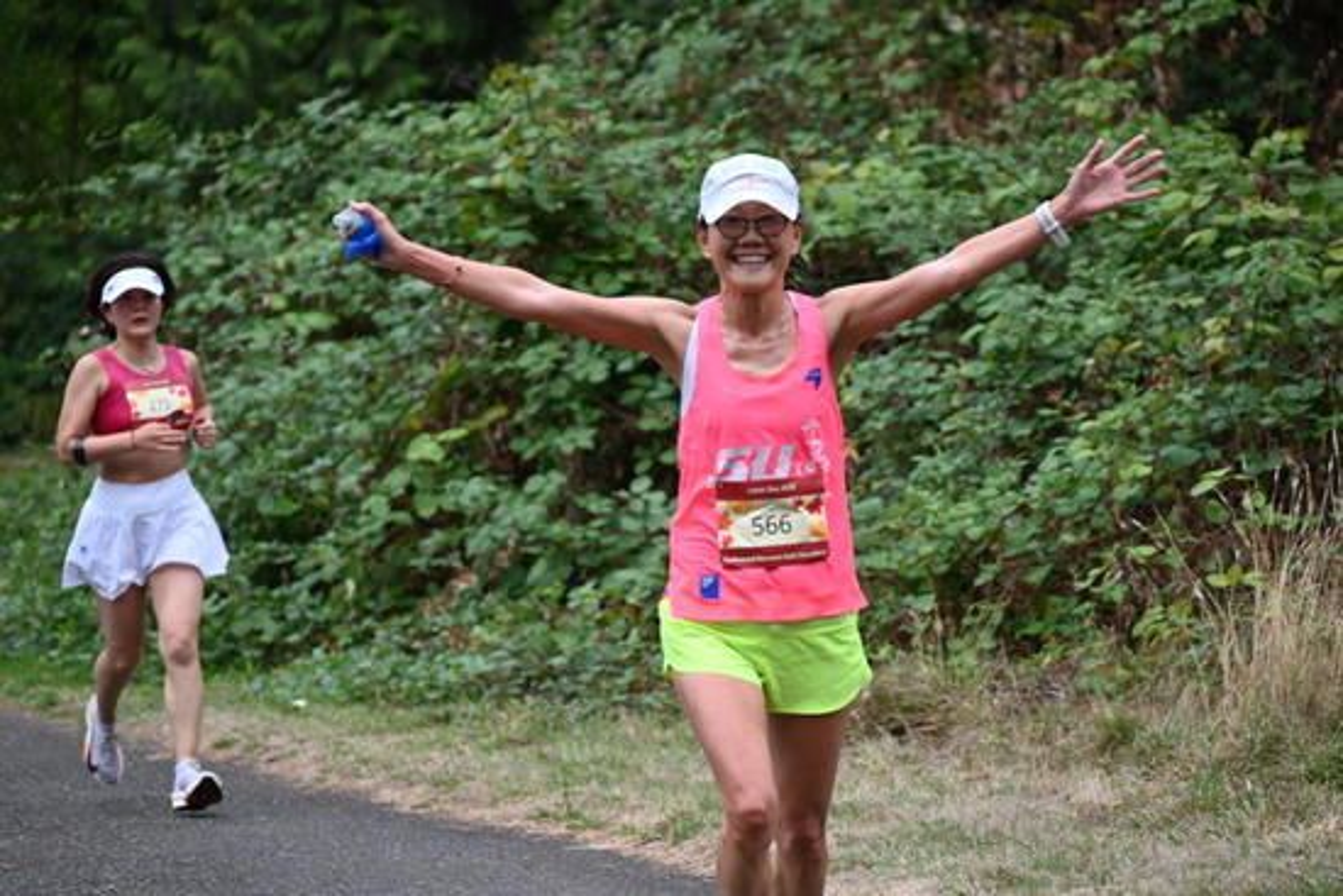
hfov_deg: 10.3
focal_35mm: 200
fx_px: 7463
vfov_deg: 6.9
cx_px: 672
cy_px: 448
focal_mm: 200
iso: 400
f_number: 6.3
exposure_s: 1/400
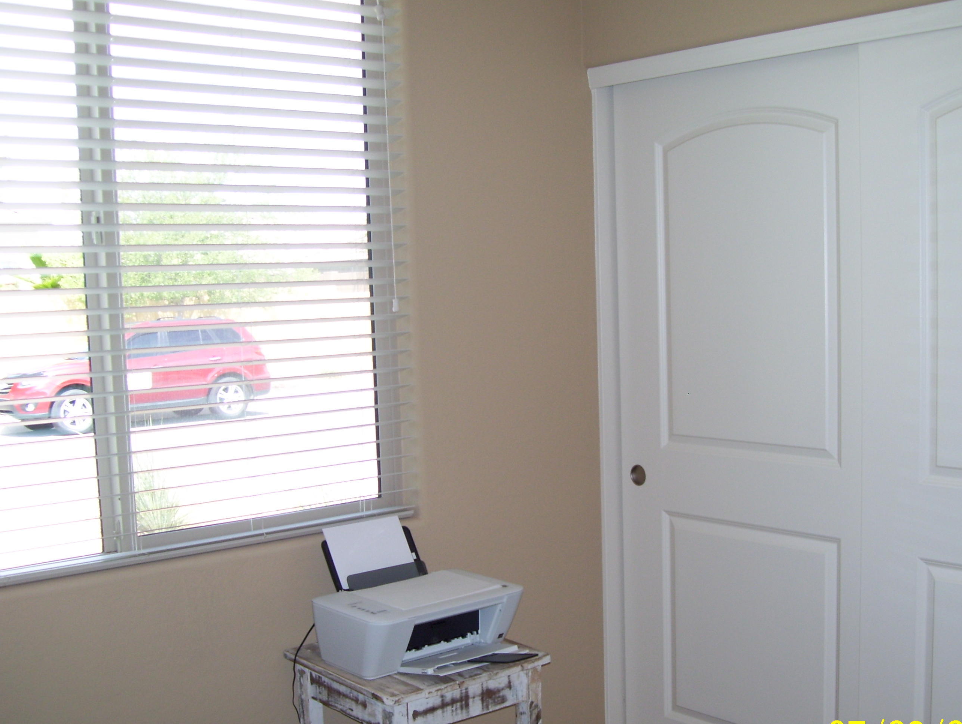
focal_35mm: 42
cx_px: 519
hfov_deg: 44.7
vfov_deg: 34.4
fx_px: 1169
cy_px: 415
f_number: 2.7
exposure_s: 1/60
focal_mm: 6
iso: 80
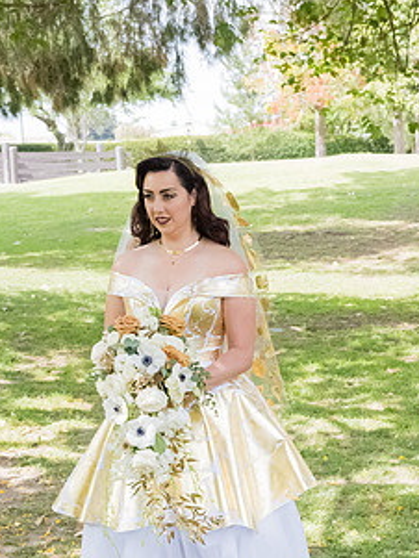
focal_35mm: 84
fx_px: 1355
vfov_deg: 23.1
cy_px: 400
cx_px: 500
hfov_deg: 16.8
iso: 1250
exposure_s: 1/2000
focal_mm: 39
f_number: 5.6
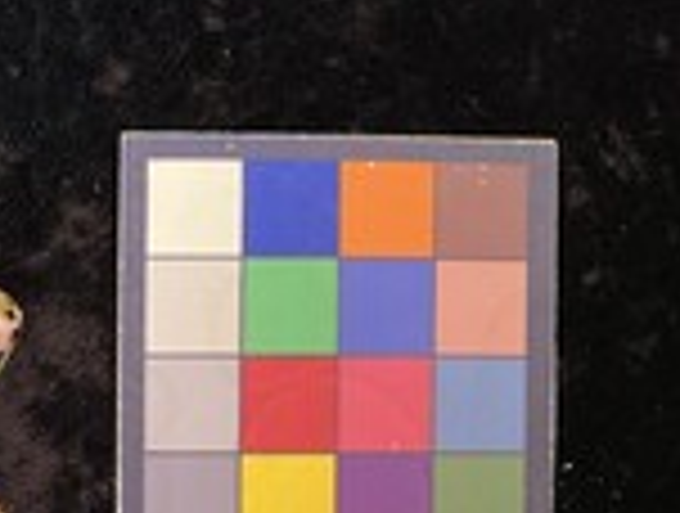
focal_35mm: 67
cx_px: -99
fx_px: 1319
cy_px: 565
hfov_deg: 26.3
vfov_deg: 20.9
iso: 50
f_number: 1.8
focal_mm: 3
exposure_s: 1/50
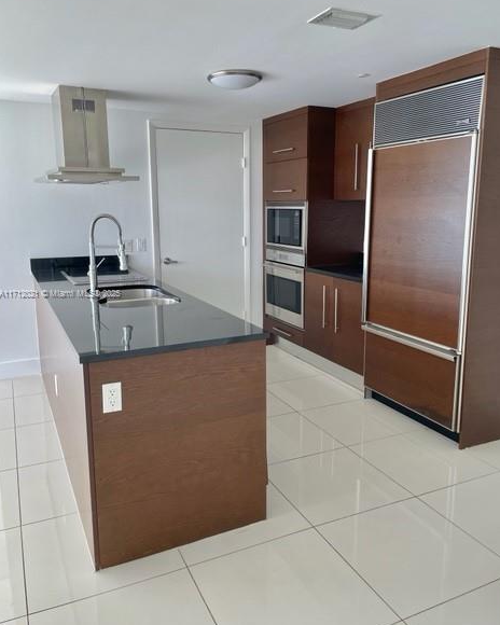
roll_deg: -0.5
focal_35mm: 28
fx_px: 518
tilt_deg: -12.2
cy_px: 294
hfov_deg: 51.5
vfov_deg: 62.2
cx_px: 255
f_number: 1.6
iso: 50
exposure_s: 1/121
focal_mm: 4.2
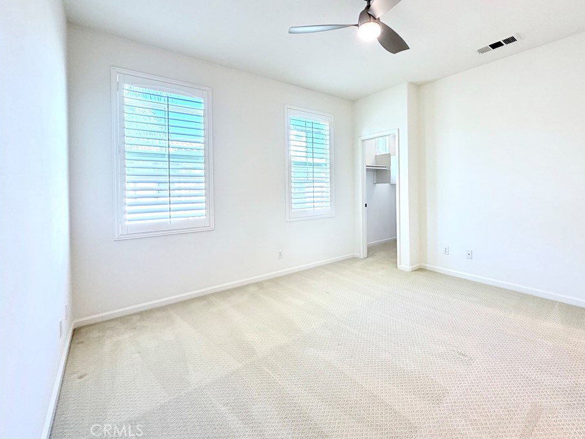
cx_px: 331
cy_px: 189
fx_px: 270
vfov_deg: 77.7
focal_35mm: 16
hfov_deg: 94.0
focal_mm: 2.22
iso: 160
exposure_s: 1/60
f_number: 2.2
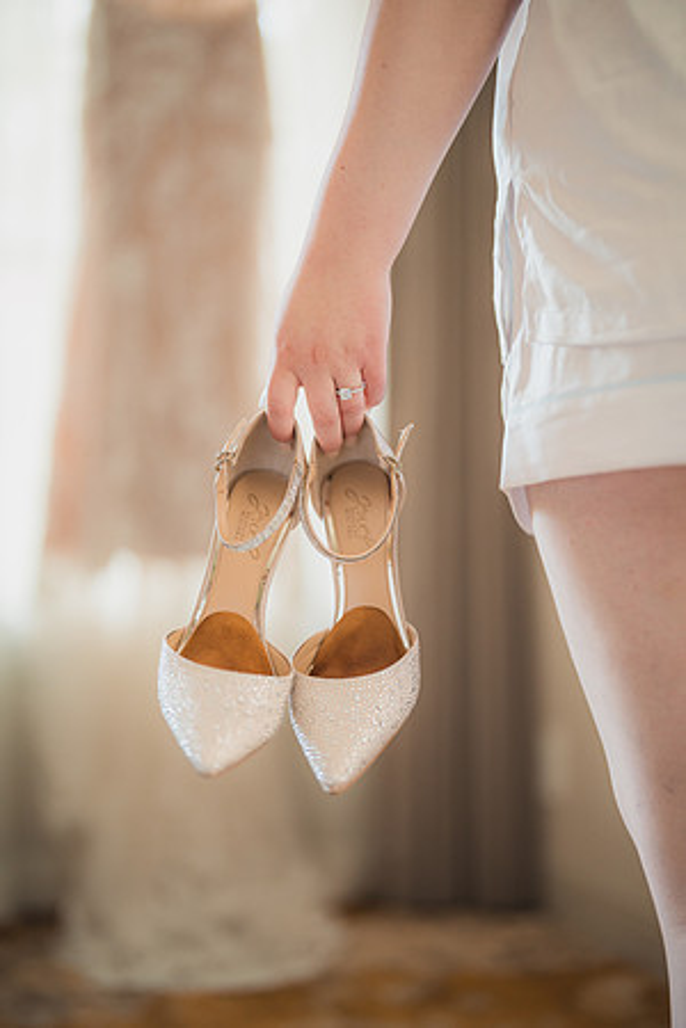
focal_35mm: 50
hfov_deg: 27.0
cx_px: 343
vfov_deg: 39.6
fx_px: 1429
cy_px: 514
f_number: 1.2
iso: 400
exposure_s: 1/250
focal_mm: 50
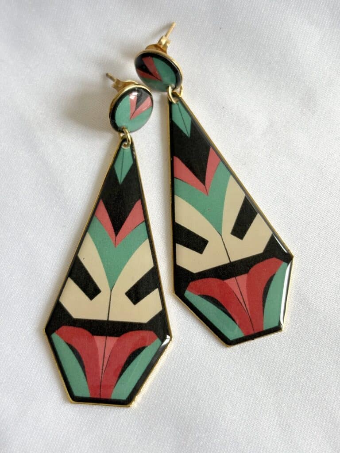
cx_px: 170
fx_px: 681
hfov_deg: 28.0
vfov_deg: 36.8
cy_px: 226
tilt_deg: -72.3
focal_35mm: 52
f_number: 1.6
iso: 50
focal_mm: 5.96
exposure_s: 1/69
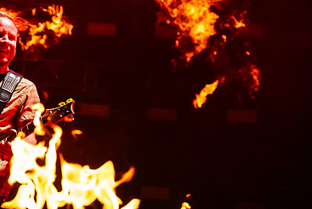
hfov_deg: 16.2
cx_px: 101
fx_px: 1092
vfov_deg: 10.7
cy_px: -60
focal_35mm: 126
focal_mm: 40
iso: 2000
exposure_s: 1/1600
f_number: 2.8
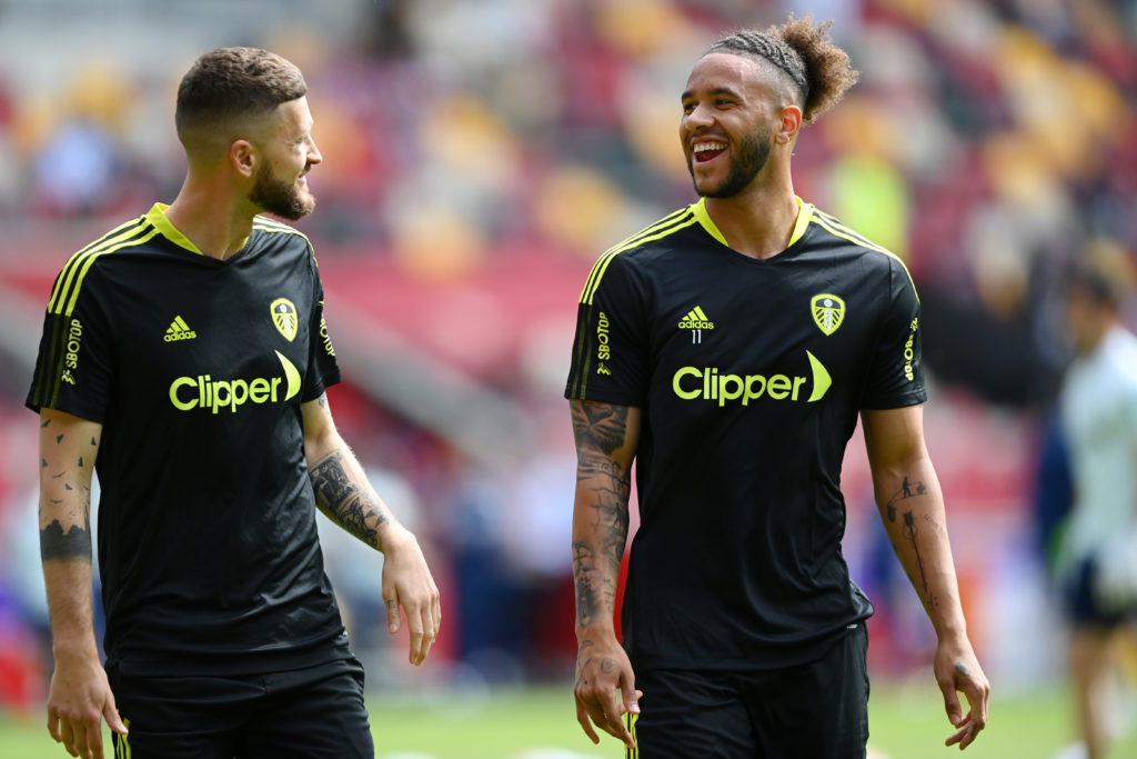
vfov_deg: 3.4
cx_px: 568
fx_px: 12634
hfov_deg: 5.2
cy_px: 380
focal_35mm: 400
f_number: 2.8
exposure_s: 1/2500
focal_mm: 400
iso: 400
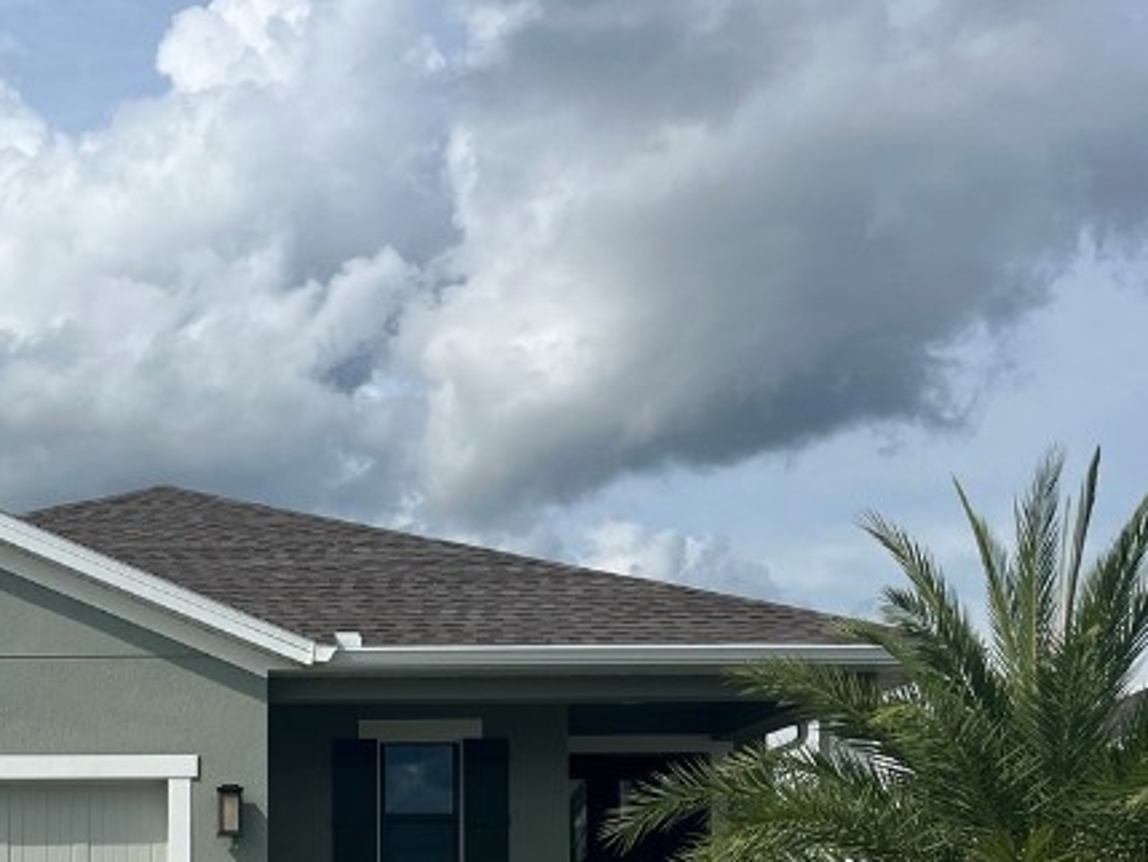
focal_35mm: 62
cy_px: 792
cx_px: 227
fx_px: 2057
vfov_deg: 23.0
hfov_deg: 30.4
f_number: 1.6
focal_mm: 5.1
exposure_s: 1/6897
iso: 50
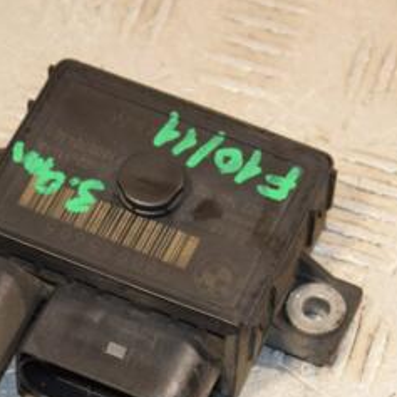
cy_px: 288
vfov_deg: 9.3
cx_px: 121
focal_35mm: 187
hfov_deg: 9.3
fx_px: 2426
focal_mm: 58
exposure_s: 1/200
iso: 800
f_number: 7.1
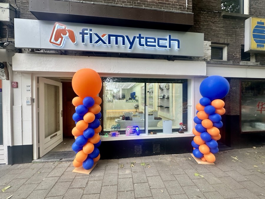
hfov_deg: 102.1
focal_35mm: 14
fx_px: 107
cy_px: 100
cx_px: 132
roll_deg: -0.2
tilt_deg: -1.1
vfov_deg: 85.7
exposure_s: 1/139
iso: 40
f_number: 2.2
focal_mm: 2.22
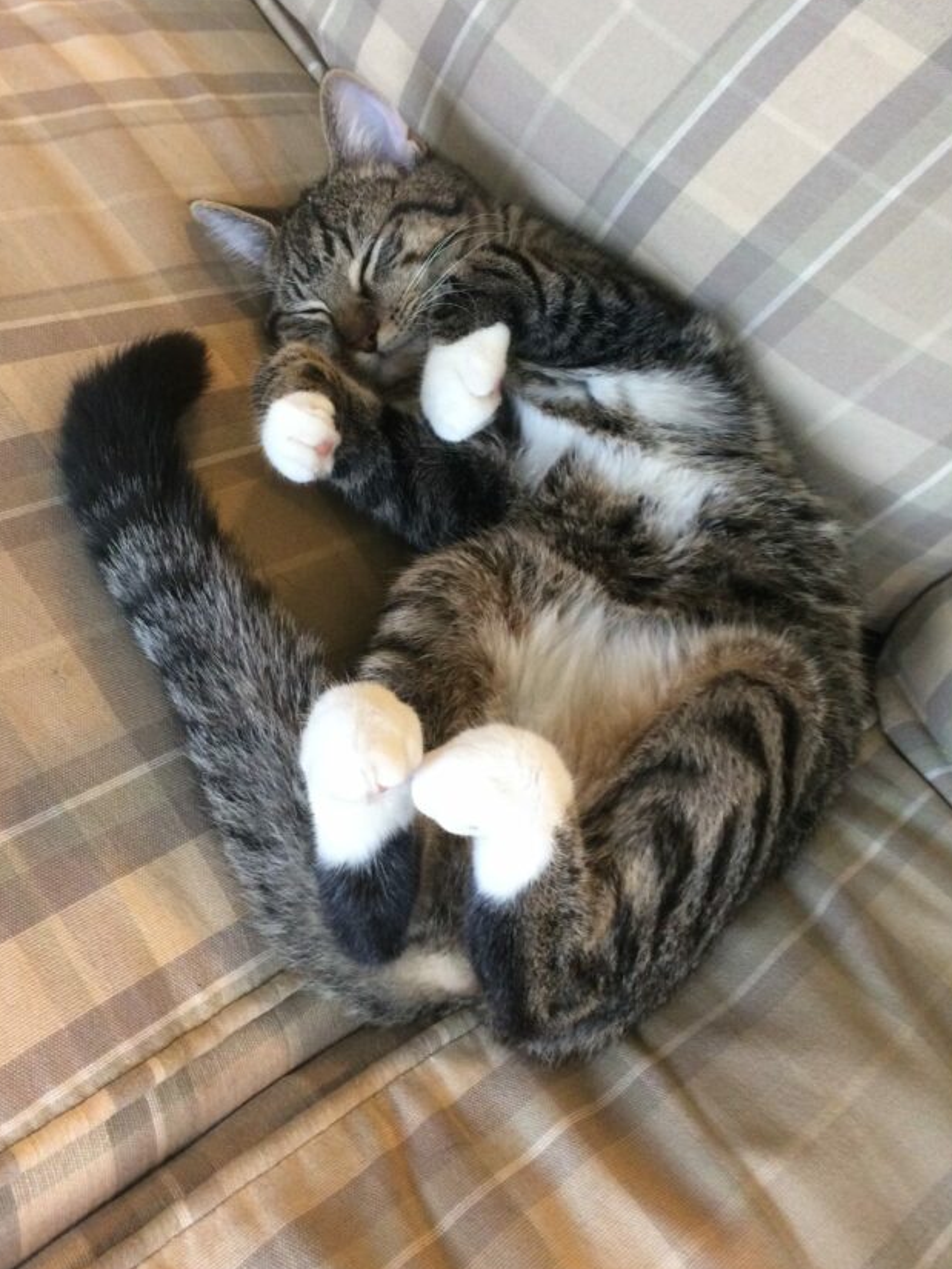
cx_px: 432
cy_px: 594
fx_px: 1320
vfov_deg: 51.3
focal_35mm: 36
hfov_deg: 39.6
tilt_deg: -52.2
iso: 250
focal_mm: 4.15
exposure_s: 1/30
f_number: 2.2
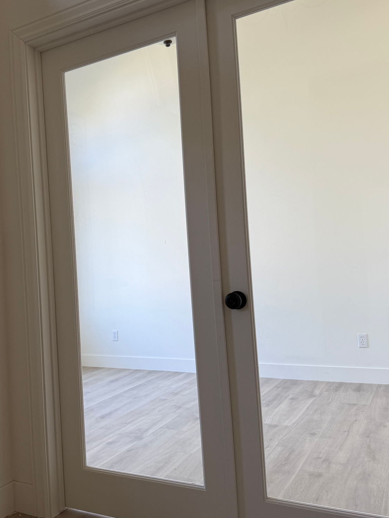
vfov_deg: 55.3
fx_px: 494
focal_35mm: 33
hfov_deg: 42.2
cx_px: 122
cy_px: 262
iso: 80
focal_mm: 6.76
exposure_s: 1/121
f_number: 1.78
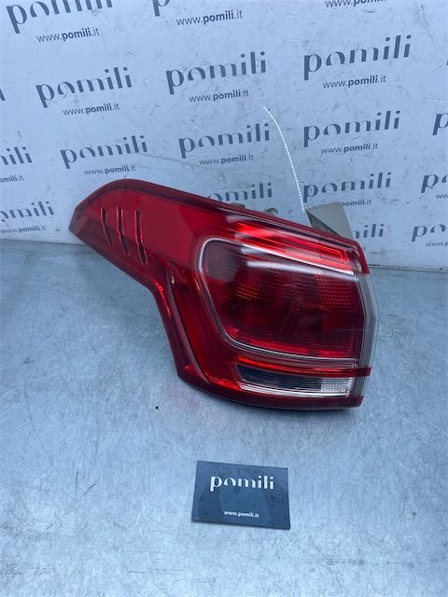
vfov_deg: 67.3
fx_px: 449
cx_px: 224
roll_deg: -6.1
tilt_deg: -44.8
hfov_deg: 53.1
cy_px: 298
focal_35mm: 26
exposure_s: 1/919
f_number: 1.8
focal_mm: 4.25
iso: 32
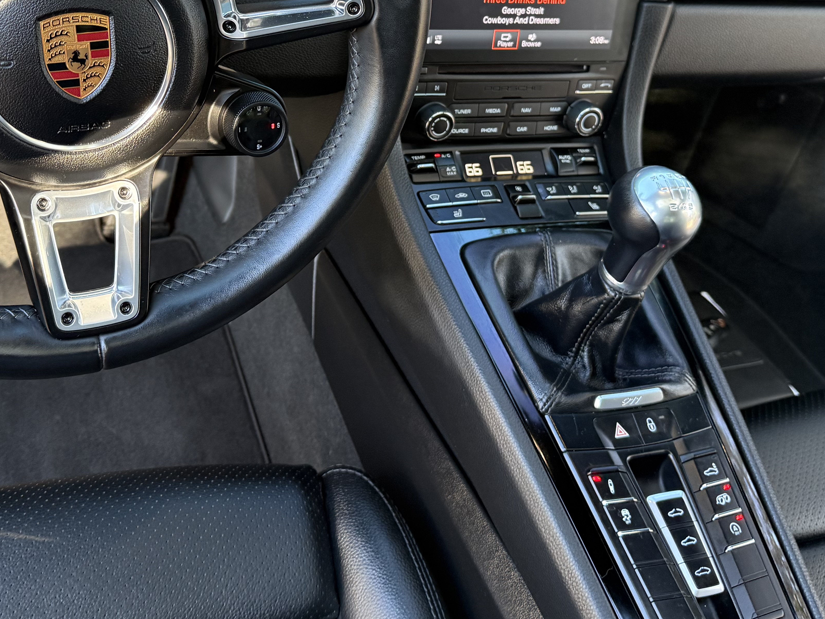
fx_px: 1025
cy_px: 111
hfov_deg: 43.4
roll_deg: -8.1
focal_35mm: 43
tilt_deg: -31.3
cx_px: 298
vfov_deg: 32.5
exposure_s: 1/64
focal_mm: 6.76
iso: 200
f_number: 1.78
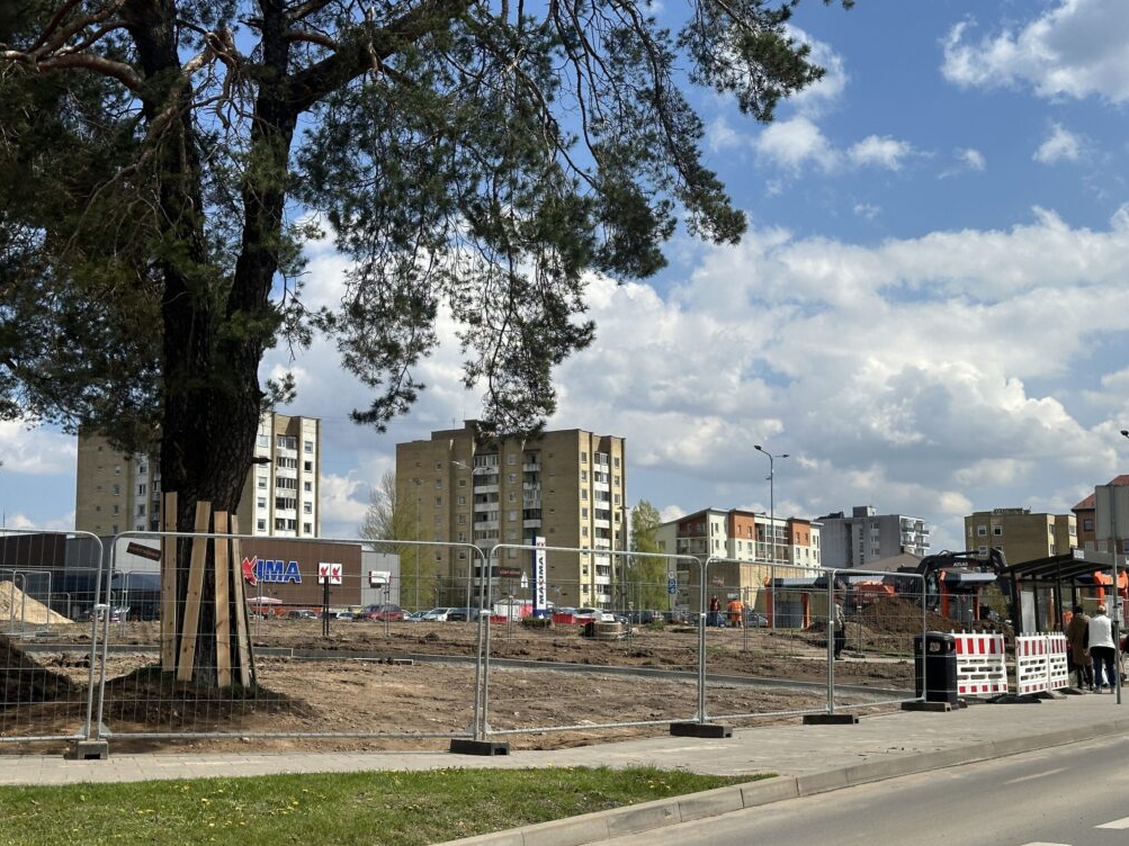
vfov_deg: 29.7
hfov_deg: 38.9
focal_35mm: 49
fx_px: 1598
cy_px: 424
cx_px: 574
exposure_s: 1/7092
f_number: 1.78
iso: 64
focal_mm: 6.86
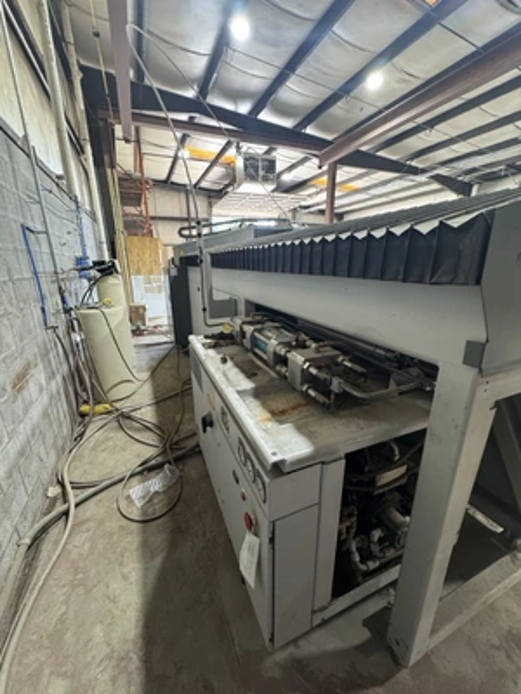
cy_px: 347
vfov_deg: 102.1
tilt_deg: -17.7
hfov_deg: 85.7
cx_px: 260
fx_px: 281
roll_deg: +0.5
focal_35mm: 14
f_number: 2.2
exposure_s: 1/60
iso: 320
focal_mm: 2.22
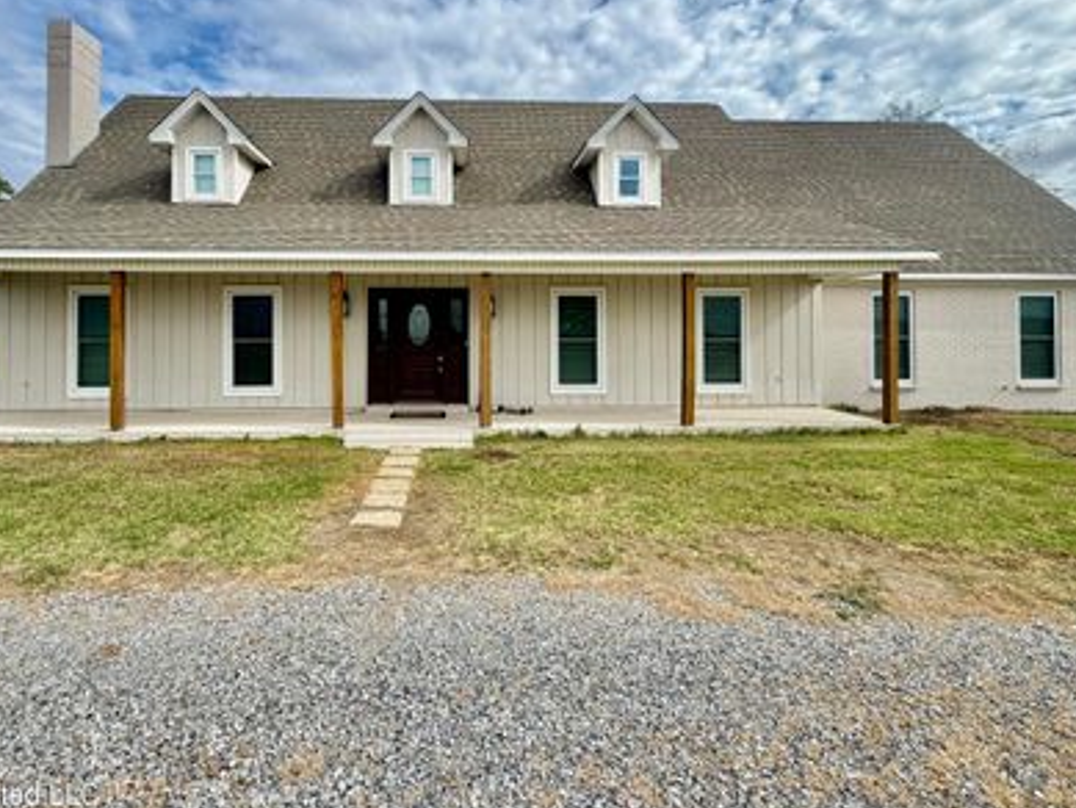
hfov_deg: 87.5
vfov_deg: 70.9
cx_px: 484
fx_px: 560
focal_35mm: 18
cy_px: 322
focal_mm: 2.22
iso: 20
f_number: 2.2
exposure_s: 1/1087
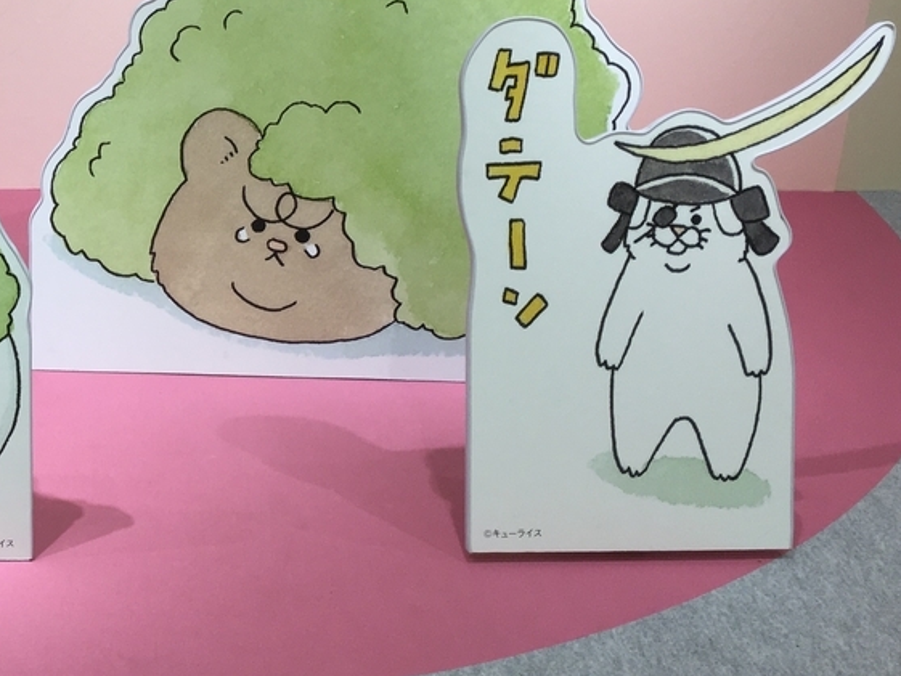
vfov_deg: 23.5
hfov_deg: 29.4
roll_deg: -0.1
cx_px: 34
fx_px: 1614
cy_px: 217
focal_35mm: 62
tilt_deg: -22.0
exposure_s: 1/120
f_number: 2.2
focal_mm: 4.15
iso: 40
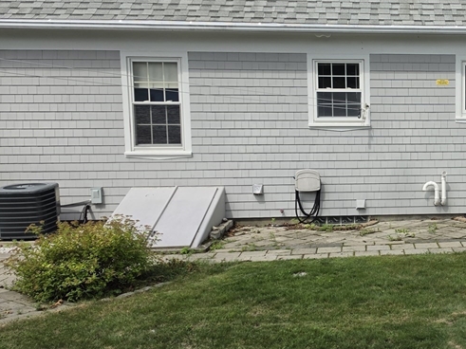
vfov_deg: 30.2
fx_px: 646
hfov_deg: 36.9
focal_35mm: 48
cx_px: 429
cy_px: 155
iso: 64
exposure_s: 1/4887
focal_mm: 6.5
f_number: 1.4
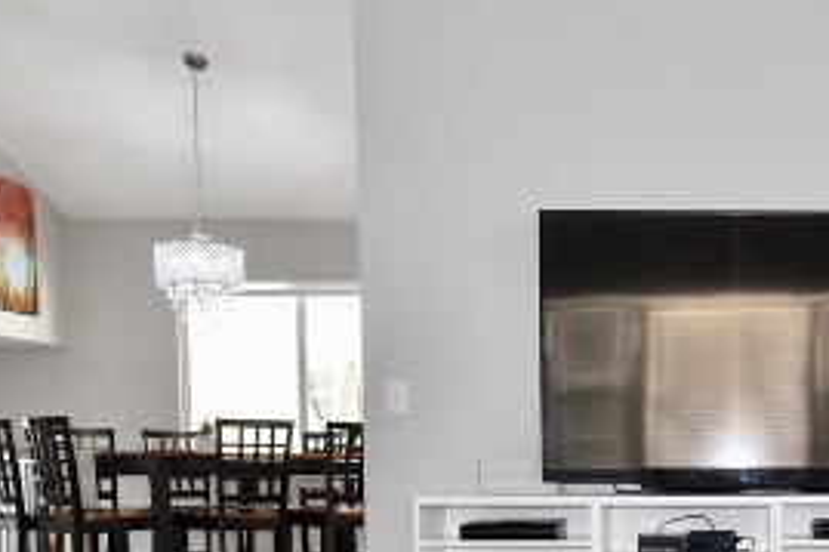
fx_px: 1151
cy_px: 547
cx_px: 789
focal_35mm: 50
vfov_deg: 25.7
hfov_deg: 36.4
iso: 400
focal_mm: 14
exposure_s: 1/160
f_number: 2.8
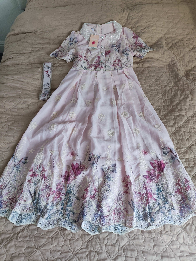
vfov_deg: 73.9
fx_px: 174
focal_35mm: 23
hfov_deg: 58.9
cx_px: 98
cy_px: 130
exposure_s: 1/100
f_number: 1.65
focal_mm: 6.19
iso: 320
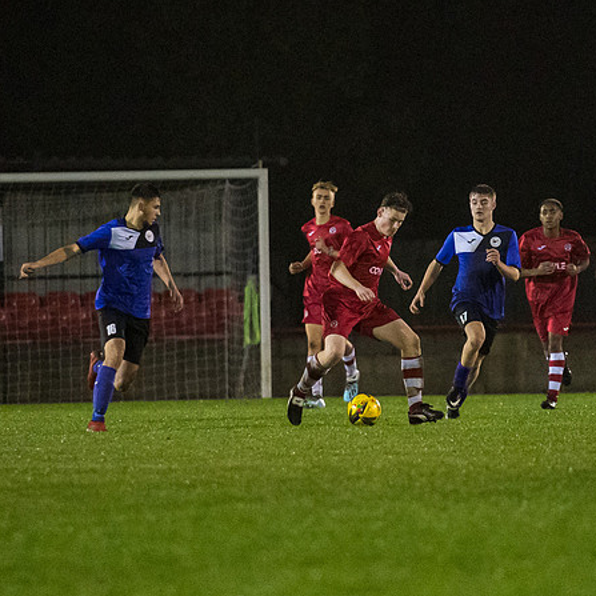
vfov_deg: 3.5
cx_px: 361
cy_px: 297
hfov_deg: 3.5
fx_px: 9837
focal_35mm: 505
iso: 6400
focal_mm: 200
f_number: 2.8
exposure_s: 1/1250
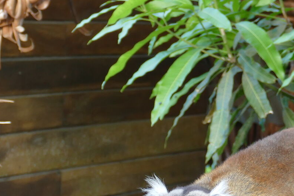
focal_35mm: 229
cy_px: 186
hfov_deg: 8.9
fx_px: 1870
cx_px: 361
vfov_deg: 6.0
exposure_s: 1/80
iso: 200
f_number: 3.7
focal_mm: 27.88
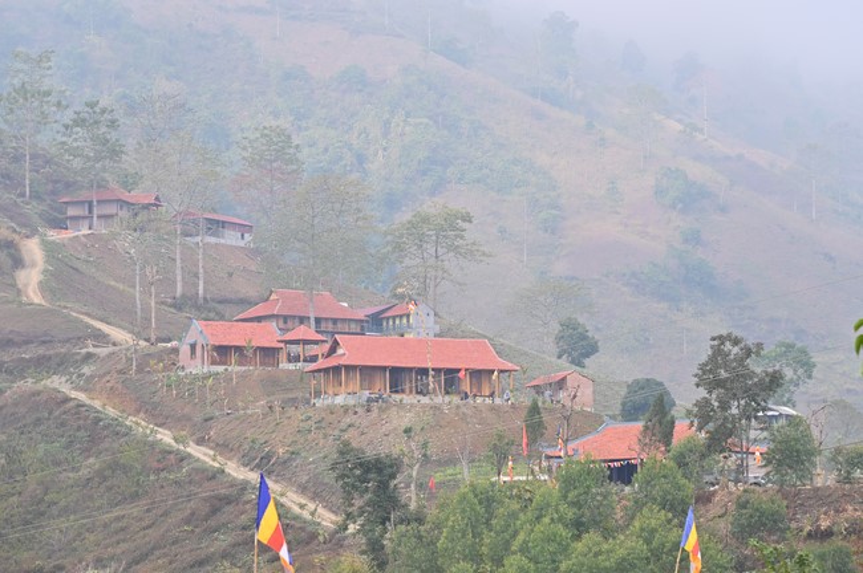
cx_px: 432
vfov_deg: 11.4
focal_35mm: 120
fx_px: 2874
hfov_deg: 17.1
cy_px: 286
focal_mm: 120
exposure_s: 1/250
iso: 160
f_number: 6.3
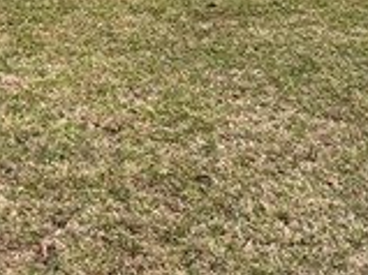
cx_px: -44
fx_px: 956
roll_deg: +2.4
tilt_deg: -5.3
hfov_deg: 20.7
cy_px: -127
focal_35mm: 90
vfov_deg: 15.3
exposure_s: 1/230
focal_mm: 2.22
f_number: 2.2
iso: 40
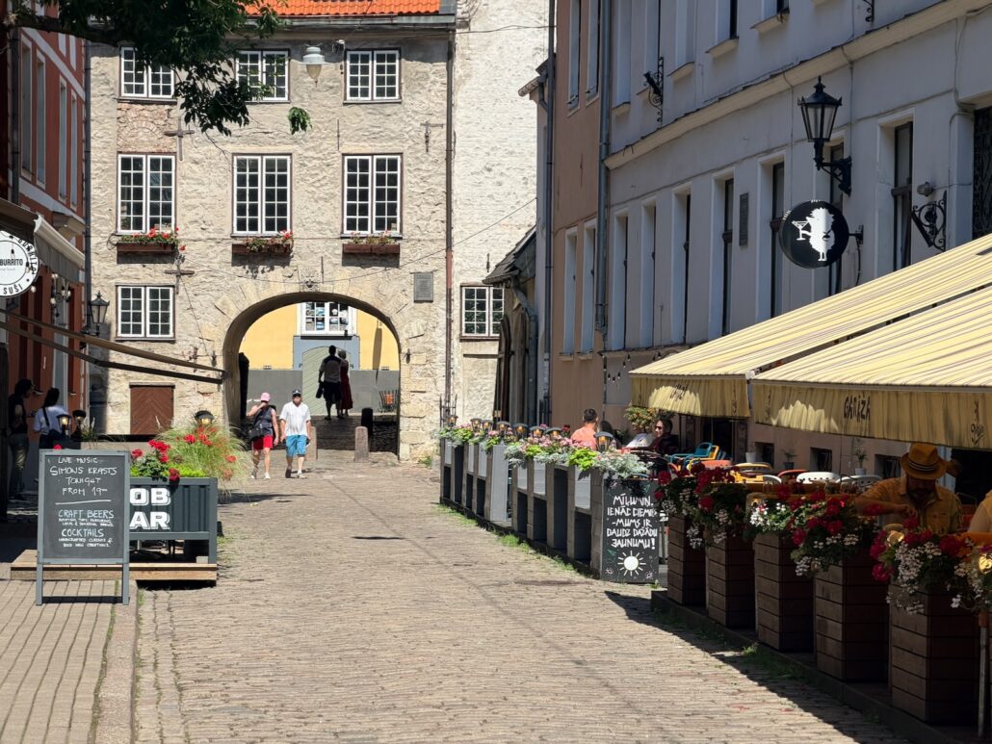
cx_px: 496
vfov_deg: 14.8
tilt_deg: -0.5
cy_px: 372
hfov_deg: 19.6
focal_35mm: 100
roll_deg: -0.2
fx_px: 2866
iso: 20
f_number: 2.8
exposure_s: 1/658
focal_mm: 16.89
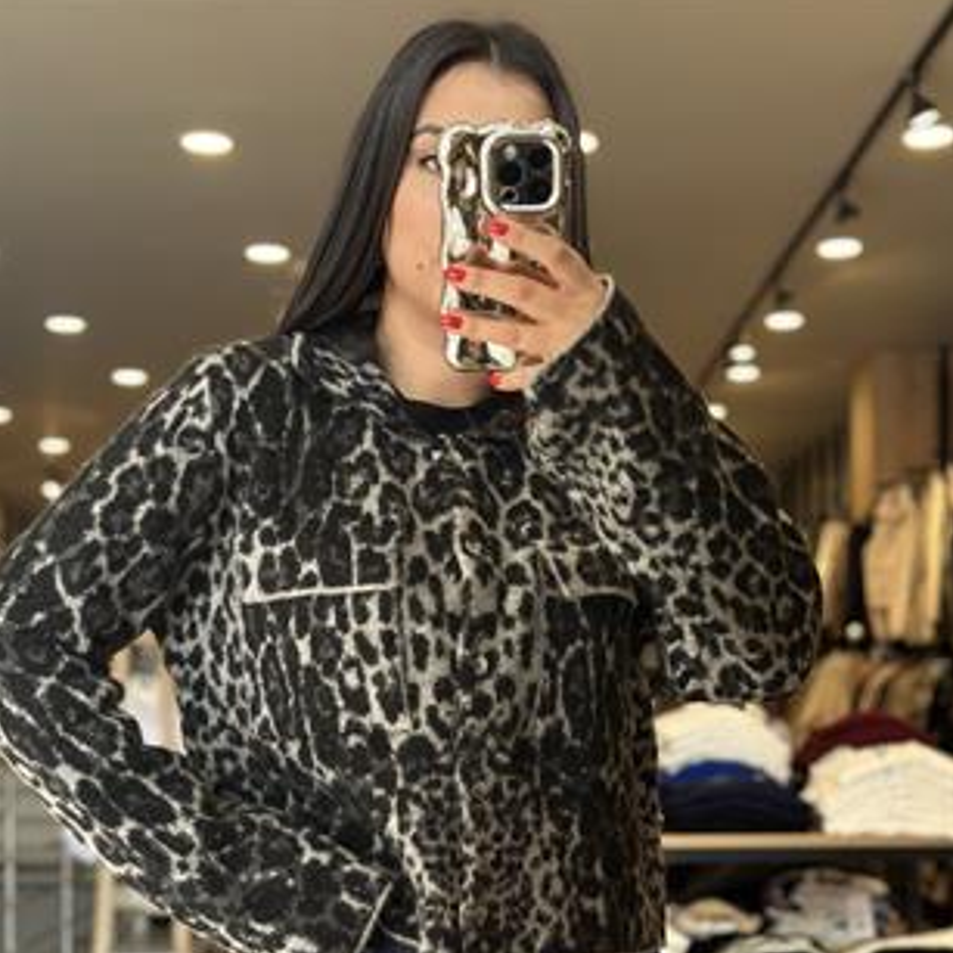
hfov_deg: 30.0
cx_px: 475
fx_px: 1775
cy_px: 629
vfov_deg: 29.9
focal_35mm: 57
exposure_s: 1/127
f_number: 1.78
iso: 125
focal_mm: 6.86
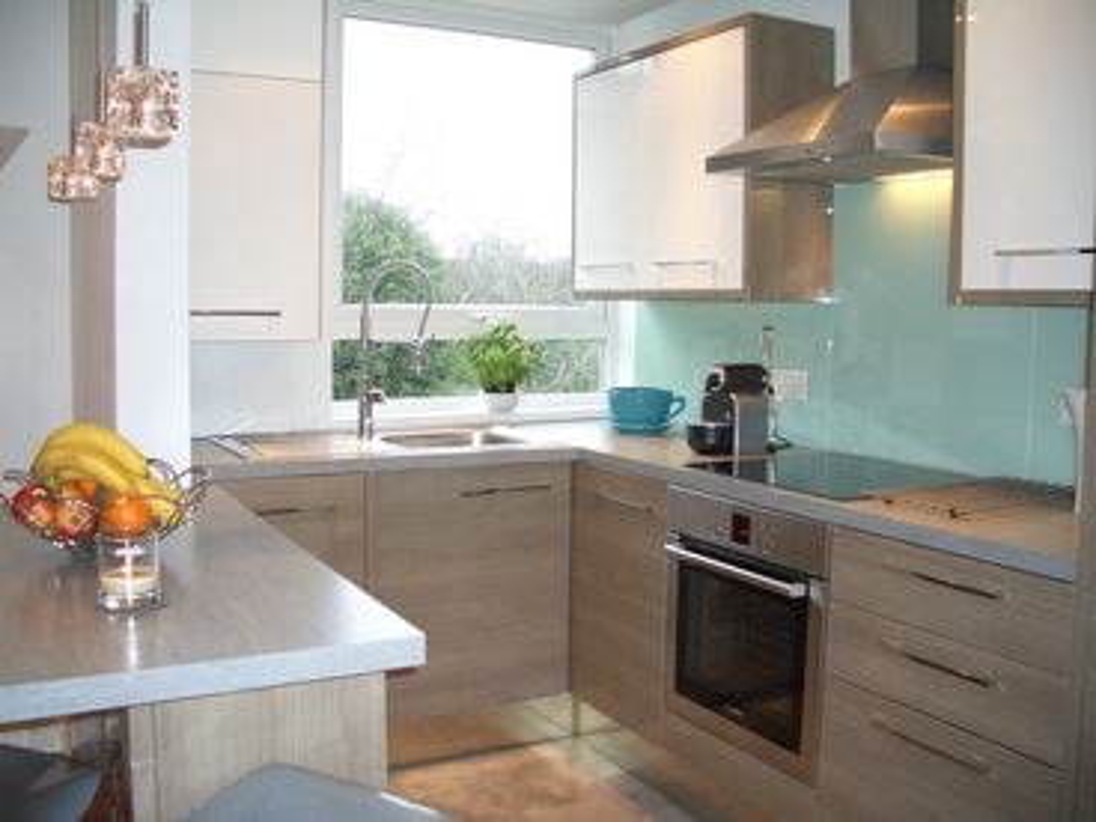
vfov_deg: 40.7
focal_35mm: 35
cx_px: 548
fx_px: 1108
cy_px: 411
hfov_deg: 52.6
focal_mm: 5.8
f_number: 2.6
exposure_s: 1/60
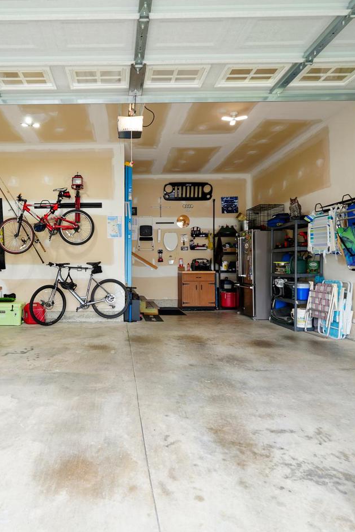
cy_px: 261
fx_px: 340
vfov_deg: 76.1
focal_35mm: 23
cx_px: 117
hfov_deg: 54.0
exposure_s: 1/50
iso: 100
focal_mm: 10
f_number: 3.5
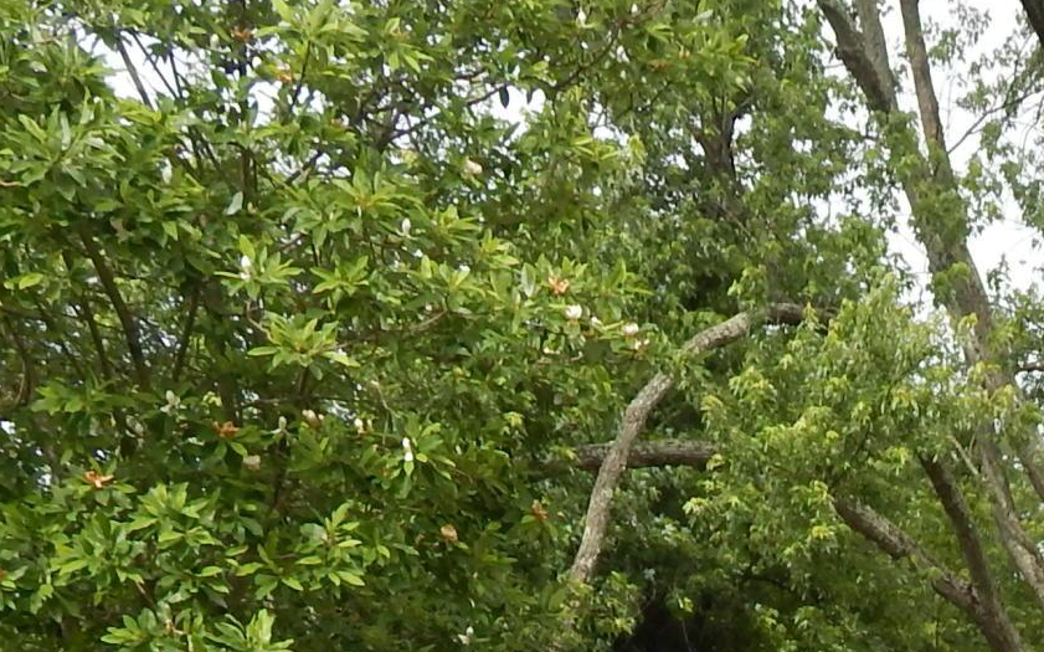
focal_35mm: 87
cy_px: 1211
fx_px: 2475
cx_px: 991
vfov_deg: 13.3
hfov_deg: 23.1
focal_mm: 4
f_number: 3
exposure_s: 1/800
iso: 125
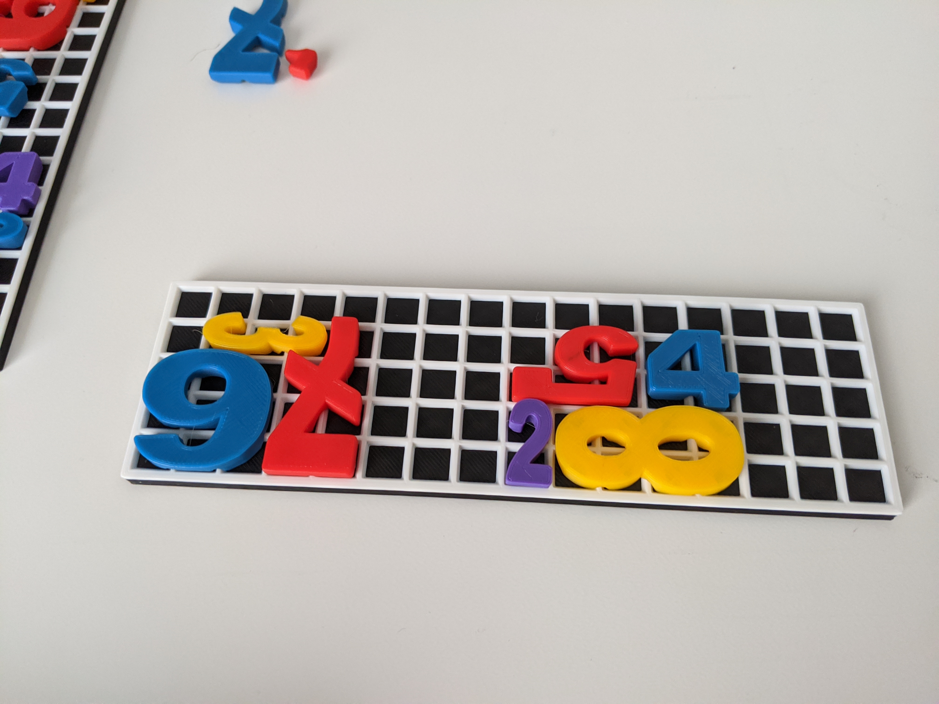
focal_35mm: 27
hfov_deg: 65.3
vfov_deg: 51.4
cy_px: 352
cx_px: 470
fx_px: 732
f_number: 1.8
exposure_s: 1/99.9
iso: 469
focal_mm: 4.44
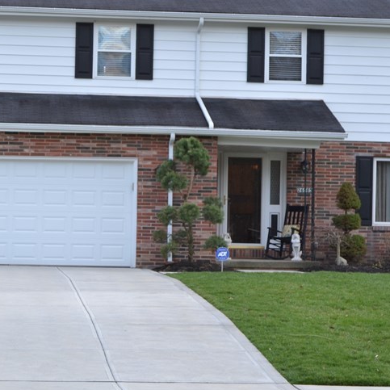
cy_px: 201
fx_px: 1644
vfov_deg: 13.5
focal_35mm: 129
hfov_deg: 13.5
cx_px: 160
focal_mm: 45
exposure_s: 1/125
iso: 180
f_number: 5.6
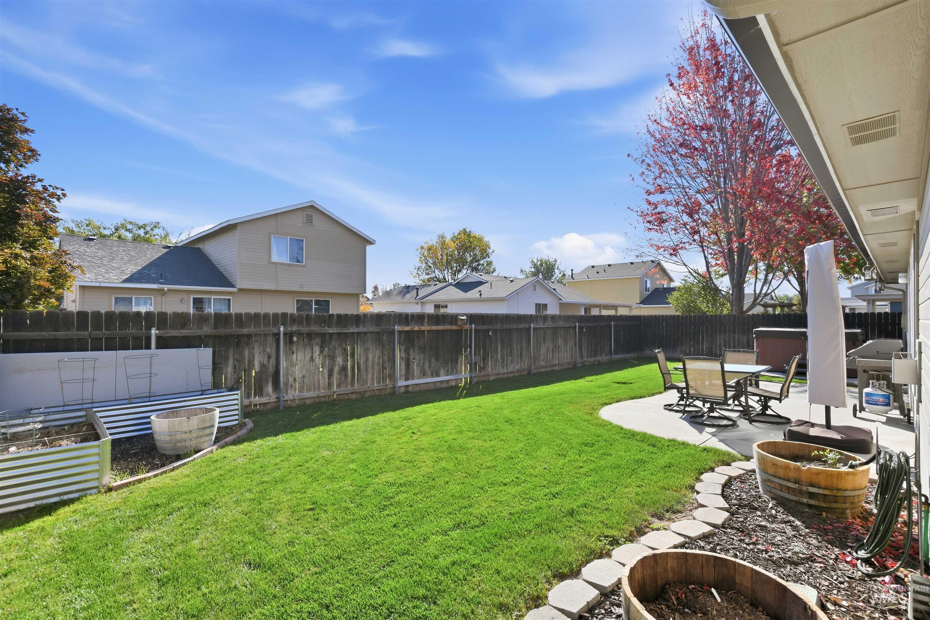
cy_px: 310
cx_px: 465
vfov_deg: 73.7
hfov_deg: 96.7
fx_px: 413
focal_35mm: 16
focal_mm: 16
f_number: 11
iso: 320
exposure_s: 1/250
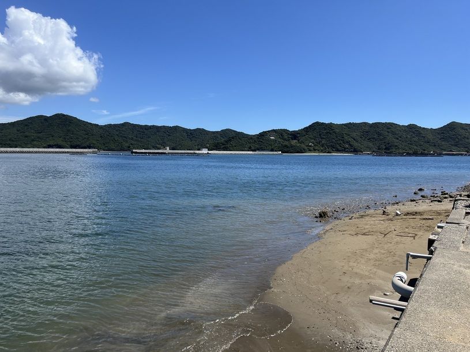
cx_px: 235
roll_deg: -0.6
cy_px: 176
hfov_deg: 67.3
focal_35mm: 26
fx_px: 353
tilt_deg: -3.9
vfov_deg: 53.1
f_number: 1.6
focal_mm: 5.1
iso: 50
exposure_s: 1/4854
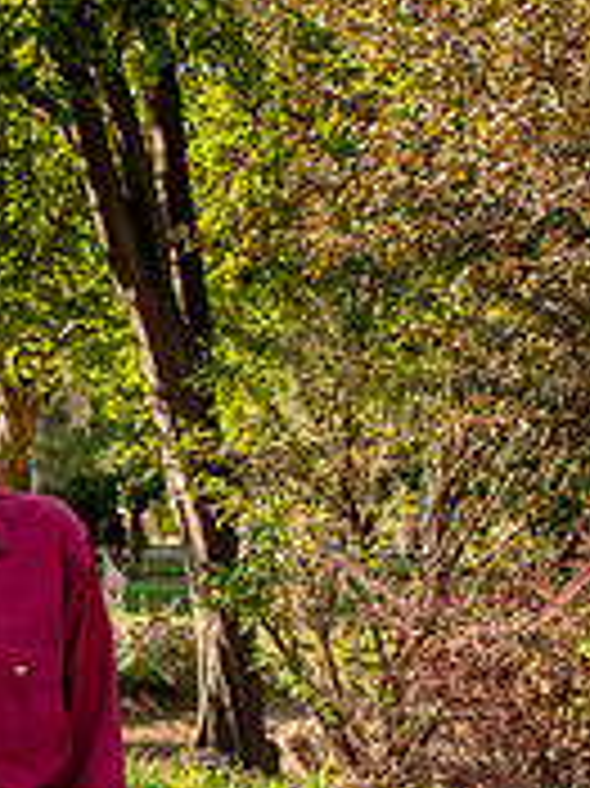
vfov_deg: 15.3
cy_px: 695
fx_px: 2912
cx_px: -216
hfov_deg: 11.2
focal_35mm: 128
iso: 500
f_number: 8
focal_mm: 34
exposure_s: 1/160
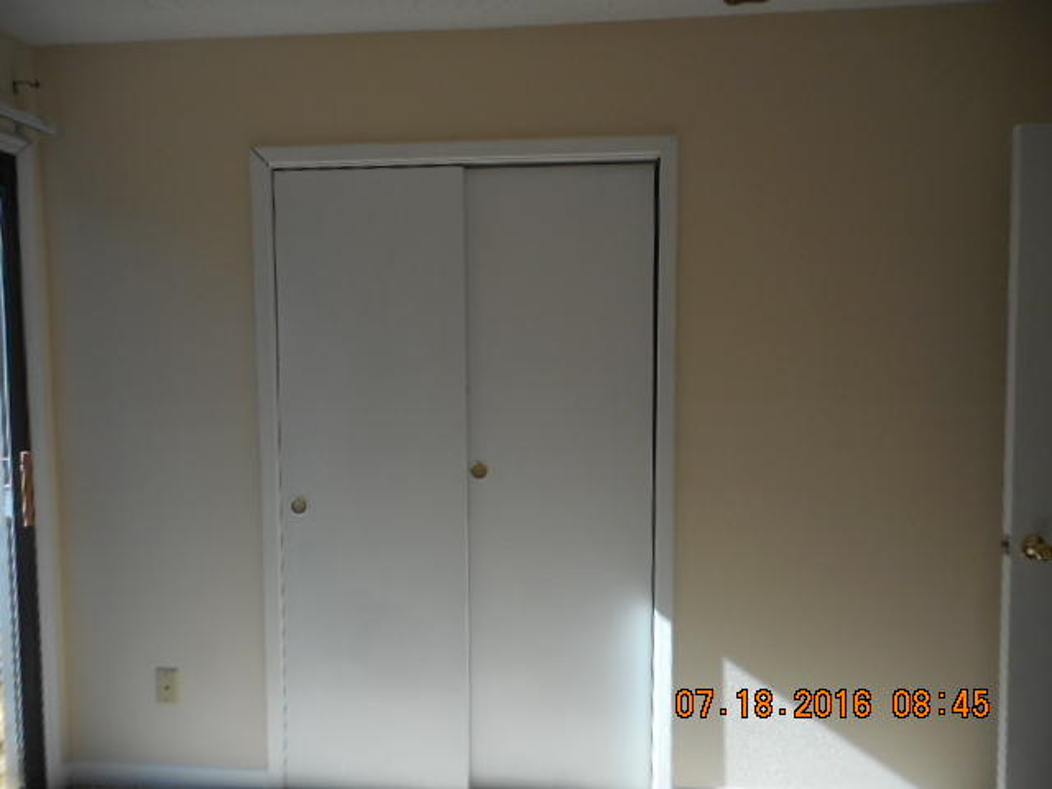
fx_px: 760
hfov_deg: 69.4
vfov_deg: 54.9
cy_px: 394
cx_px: 526
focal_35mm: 25
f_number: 3.7
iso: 80
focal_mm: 4.5
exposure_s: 1/160
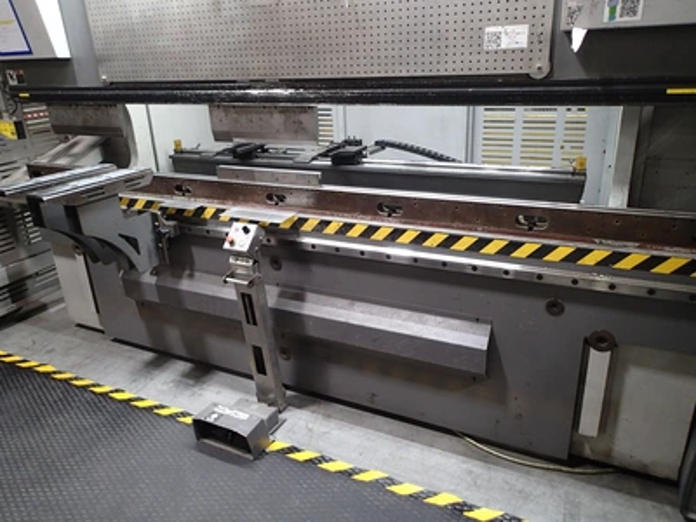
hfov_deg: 69.4
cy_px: 261
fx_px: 503
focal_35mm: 25
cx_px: 348
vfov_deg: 54.9
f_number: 2
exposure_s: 1/30
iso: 250
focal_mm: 4.5
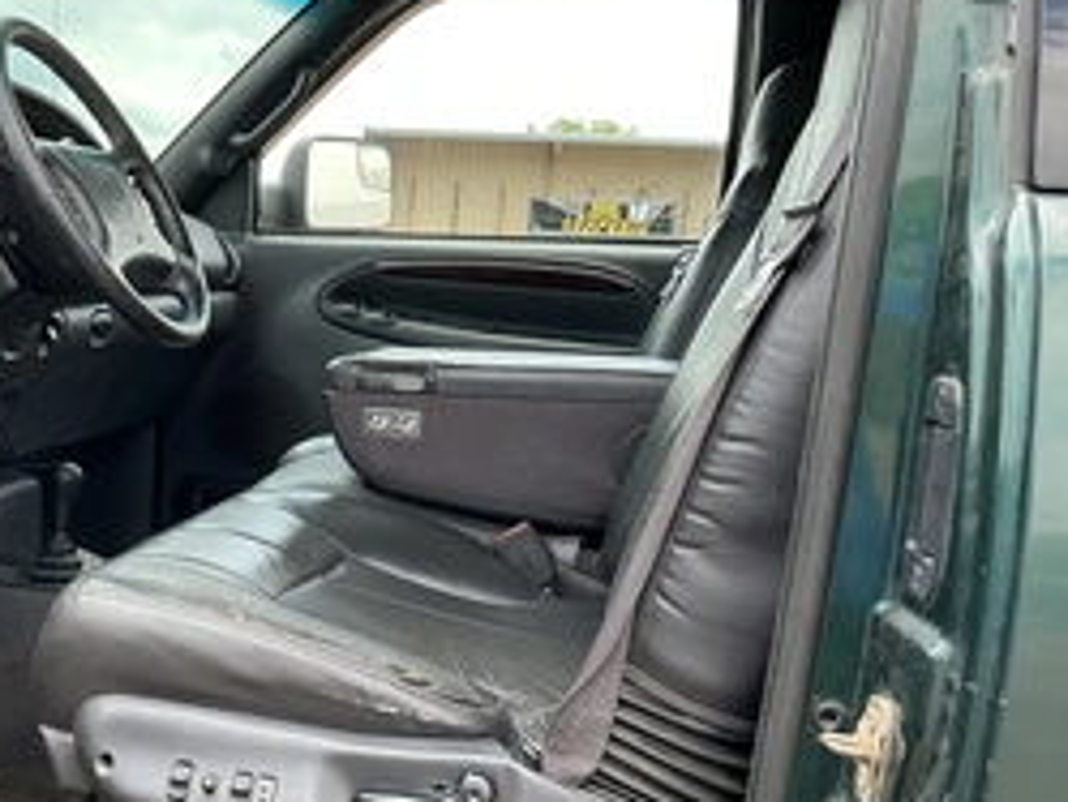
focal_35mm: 45
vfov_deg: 32.1
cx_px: 253
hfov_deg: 40.7
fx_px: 1389
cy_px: 476
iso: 25
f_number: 1.8
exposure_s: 1/177
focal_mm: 3
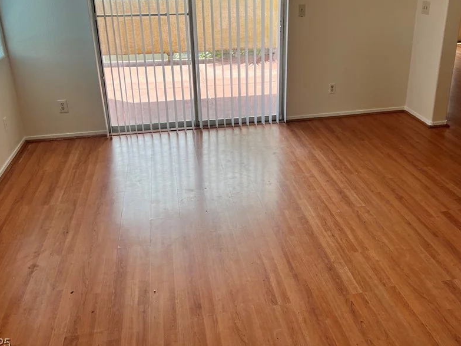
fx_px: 453
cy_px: 130
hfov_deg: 53.9
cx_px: 253
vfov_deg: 41.5
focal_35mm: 34
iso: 50
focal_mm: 5.7
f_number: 1.5
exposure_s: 1/471
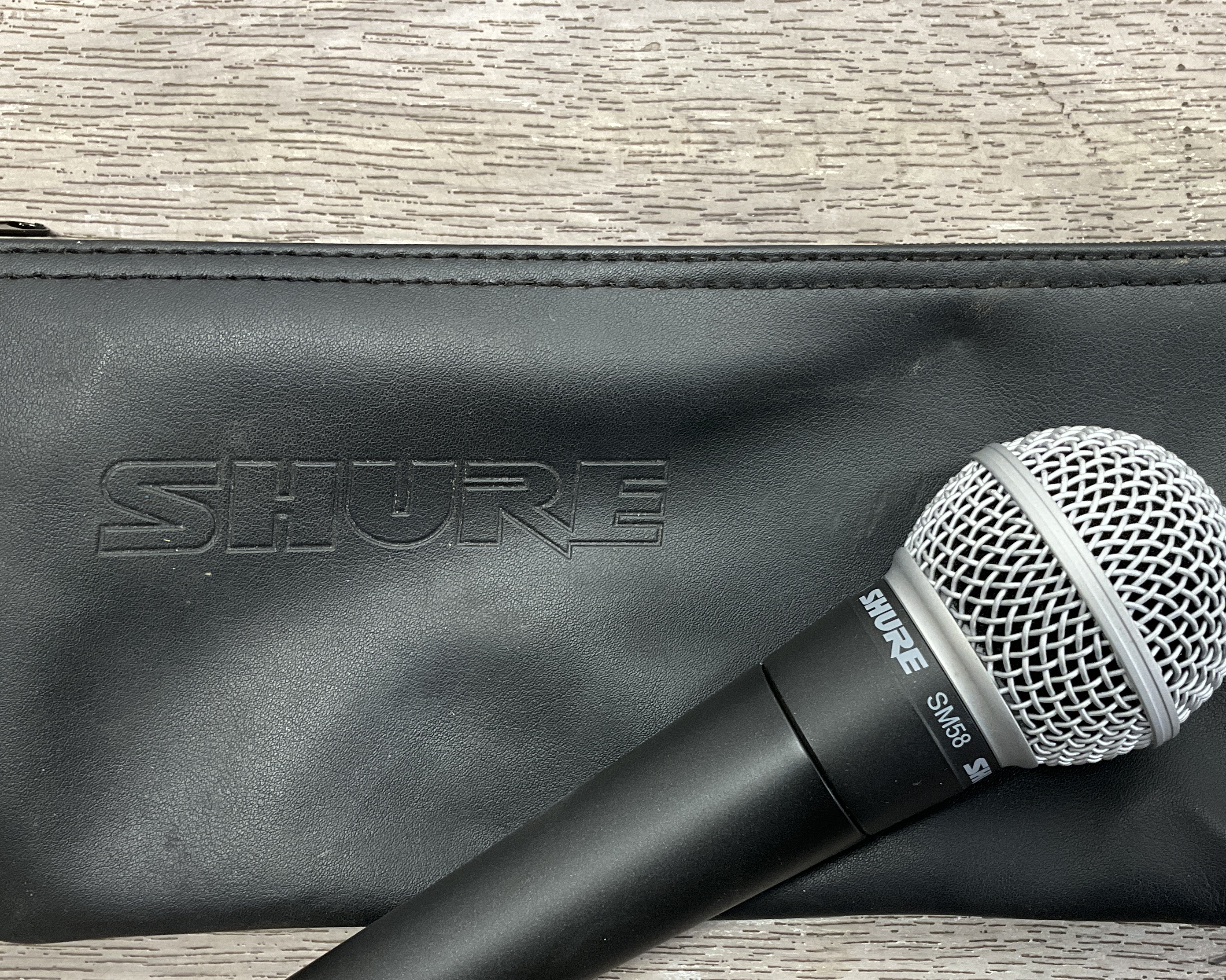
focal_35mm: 41
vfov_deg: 36.1
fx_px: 1488
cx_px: 719
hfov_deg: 44.6
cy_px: 660
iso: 100
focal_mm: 3
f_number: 1.8
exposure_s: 1/50
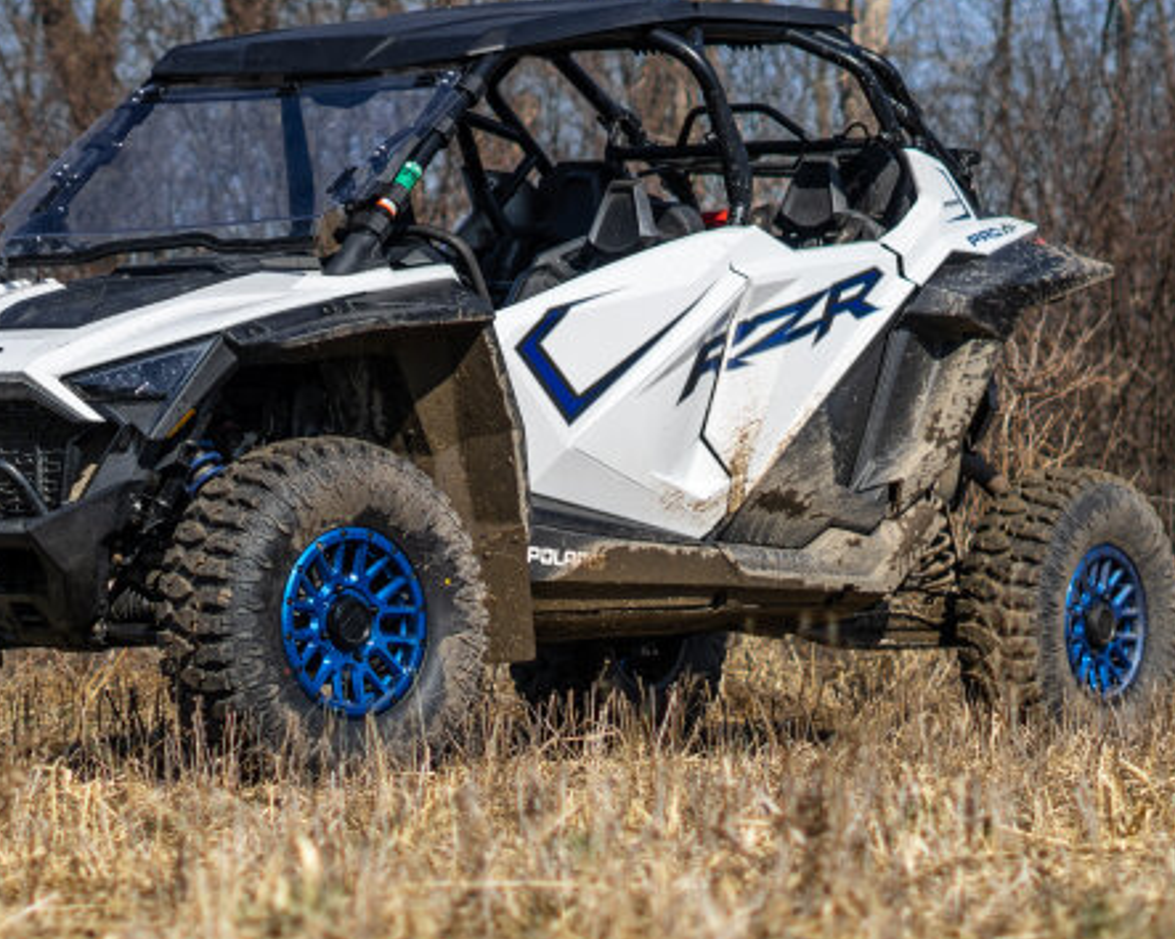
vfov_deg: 9.2
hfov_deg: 11.5
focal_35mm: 167
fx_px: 5805
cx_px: 188
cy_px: 167
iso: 100
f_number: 2
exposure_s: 1/4000
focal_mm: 50
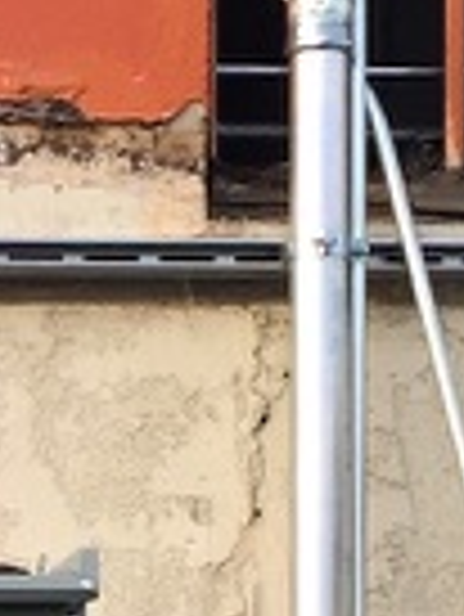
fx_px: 3872
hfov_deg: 6.6
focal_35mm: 217
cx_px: -608
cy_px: 1057
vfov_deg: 8.8
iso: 50
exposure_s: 1/120
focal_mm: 4.15
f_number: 2.2
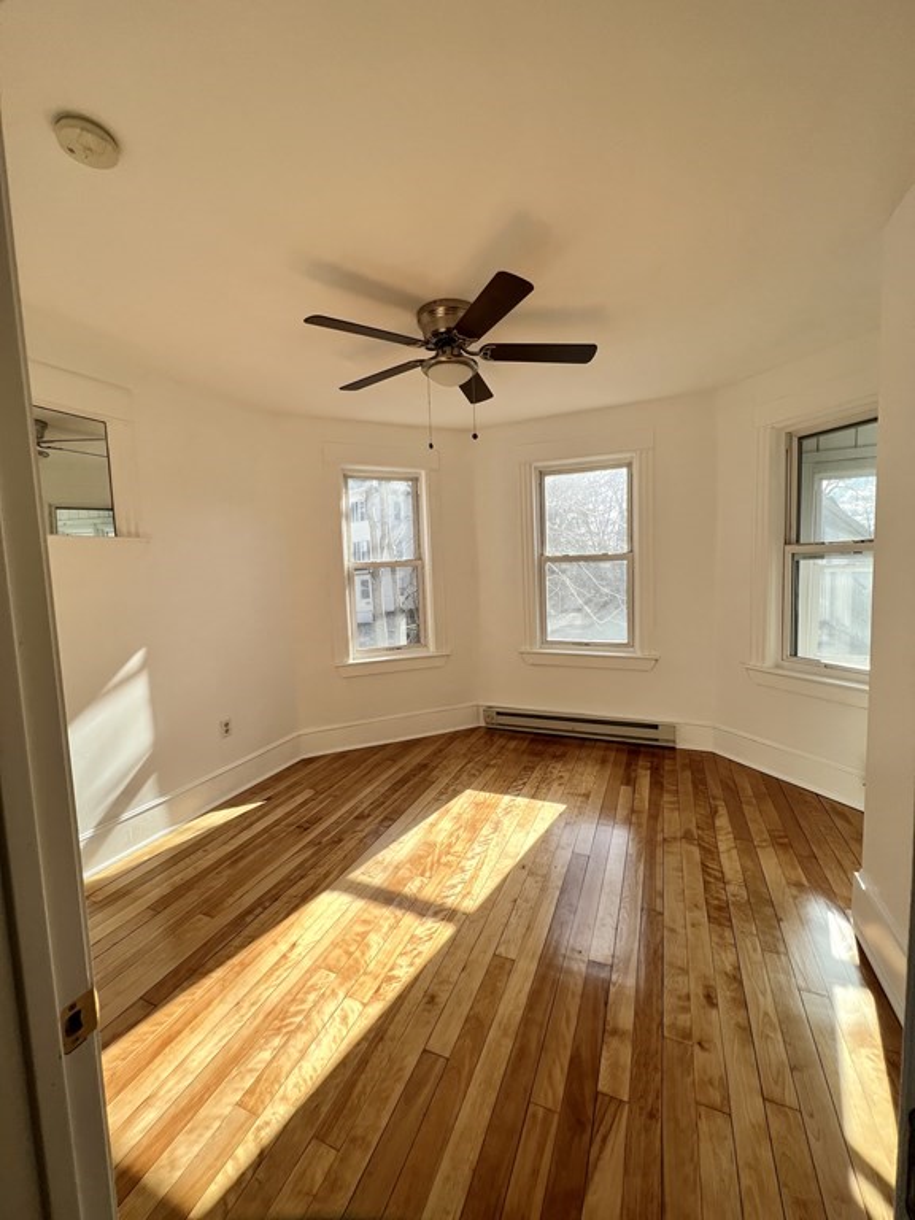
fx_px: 458
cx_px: 458
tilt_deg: -5.1
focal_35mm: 13
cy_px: 610
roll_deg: +2.7
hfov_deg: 89.9
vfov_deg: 106.2
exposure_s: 1/410
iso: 32
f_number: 1.8
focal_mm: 1.57
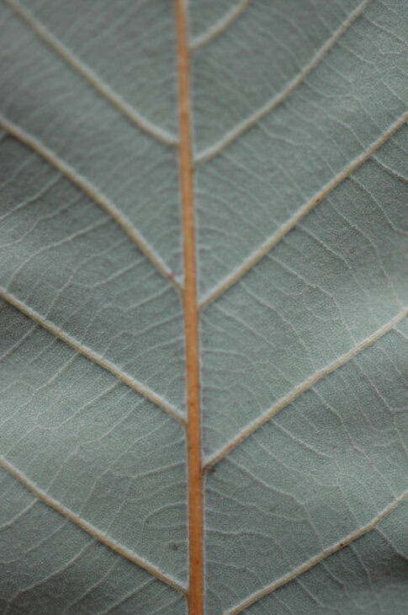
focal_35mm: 60
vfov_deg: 33.4
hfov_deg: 22.6
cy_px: 308
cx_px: 204
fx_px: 1022
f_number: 3.8
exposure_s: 1/125
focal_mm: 40
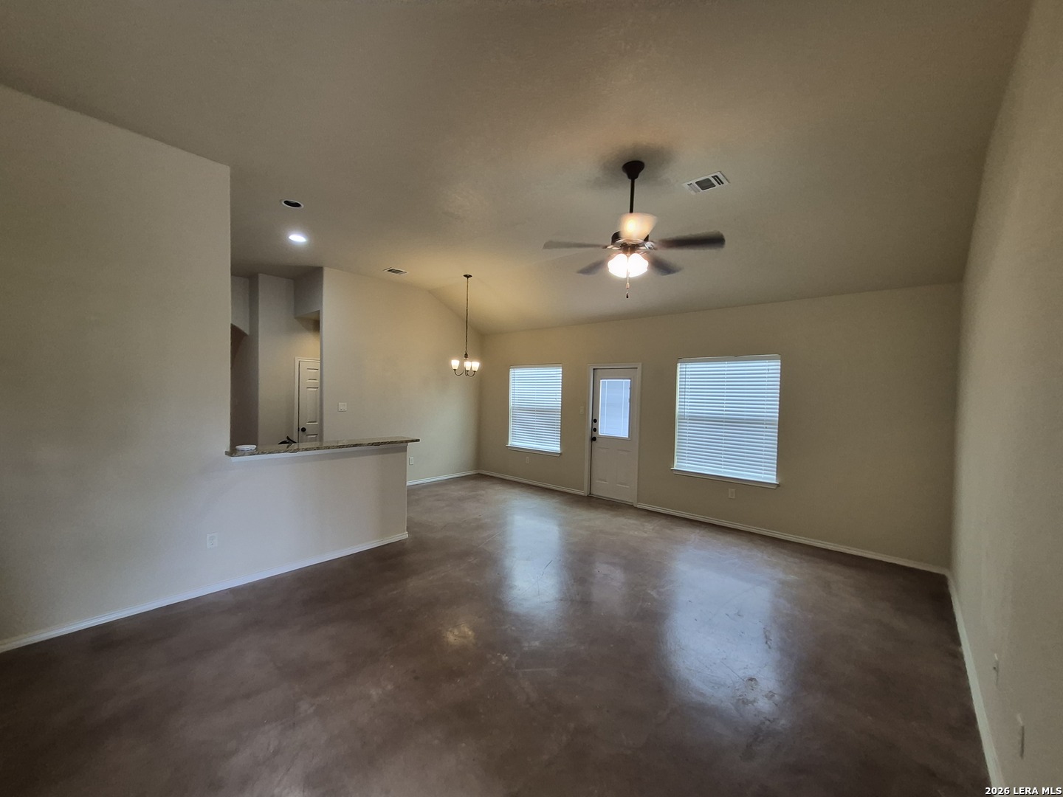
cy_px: 398
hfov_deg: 106.2
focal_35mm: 13
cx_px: 532
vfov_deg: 89.9
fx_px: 399
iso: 200
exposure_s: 1/60
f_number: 2.2
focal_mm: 1.74
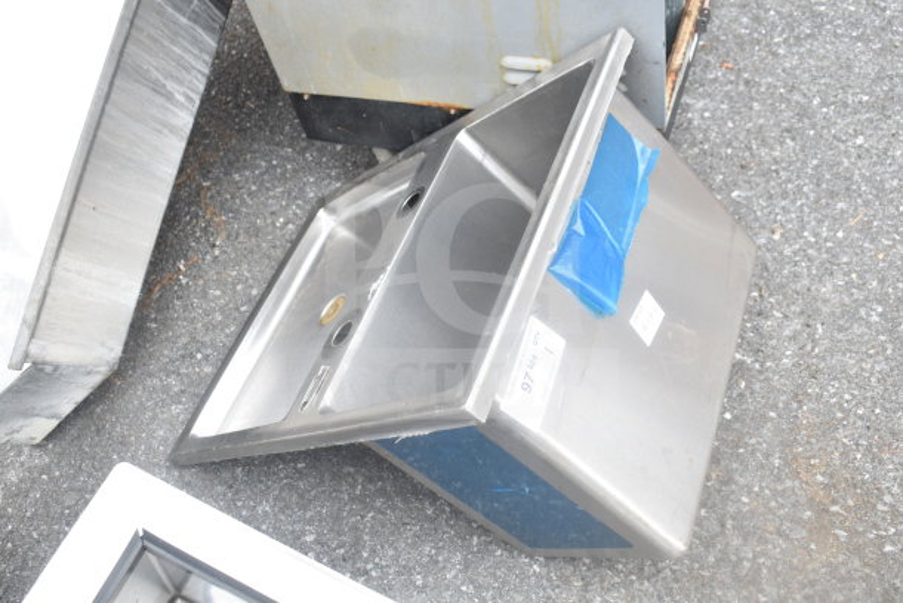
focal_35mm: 34
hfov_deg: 55.1
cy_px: 302
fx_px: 866
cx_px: 452
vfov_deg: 38.4
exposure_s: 1/80
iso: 200
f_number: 4.5
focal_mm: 23
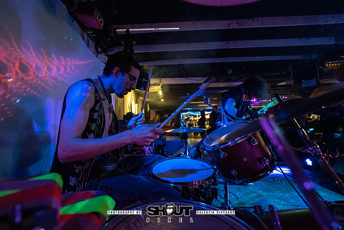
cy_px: 114
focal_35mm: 15
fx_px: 148
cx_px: 154
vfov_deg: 75.7
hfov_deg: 98.4
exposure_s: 1/200
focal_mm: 14
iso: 3200
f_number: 2.8
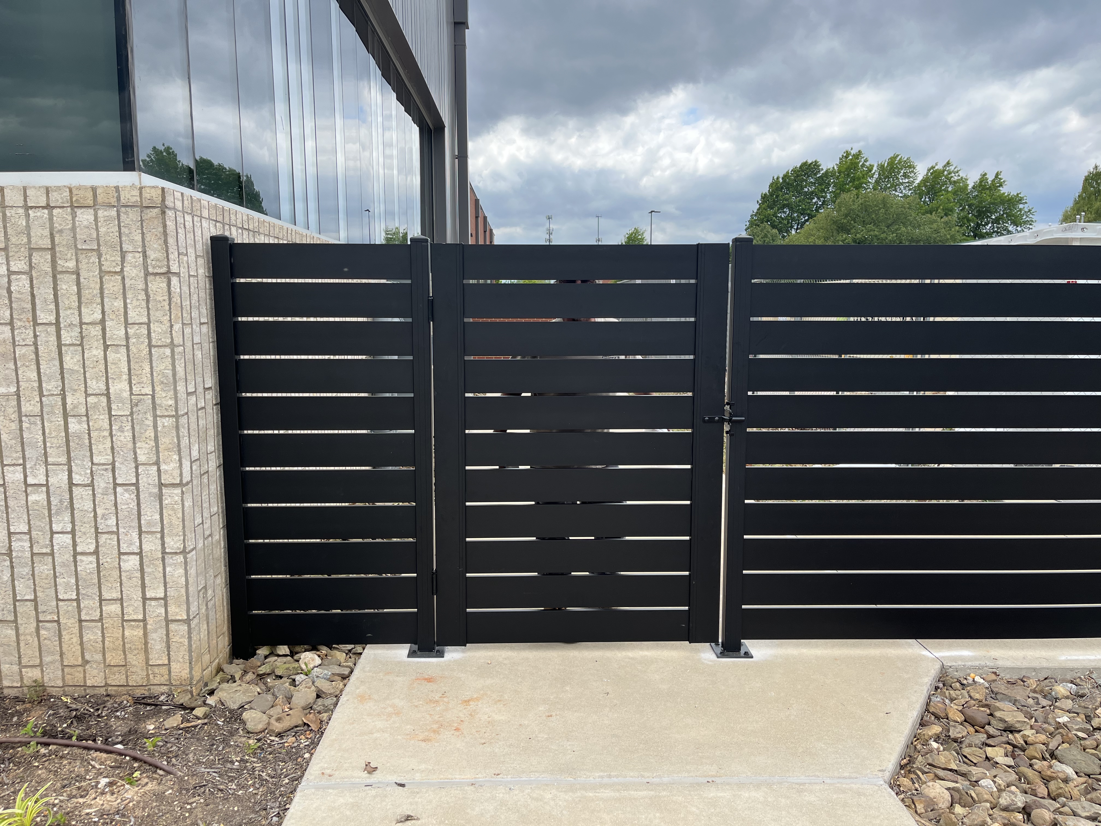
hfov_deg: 67.3
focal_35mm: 26
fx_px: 827
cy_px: 413
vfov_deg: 53.1
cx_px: 550
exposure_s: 1/1422
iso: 50
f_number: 1.6
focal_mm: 5.1
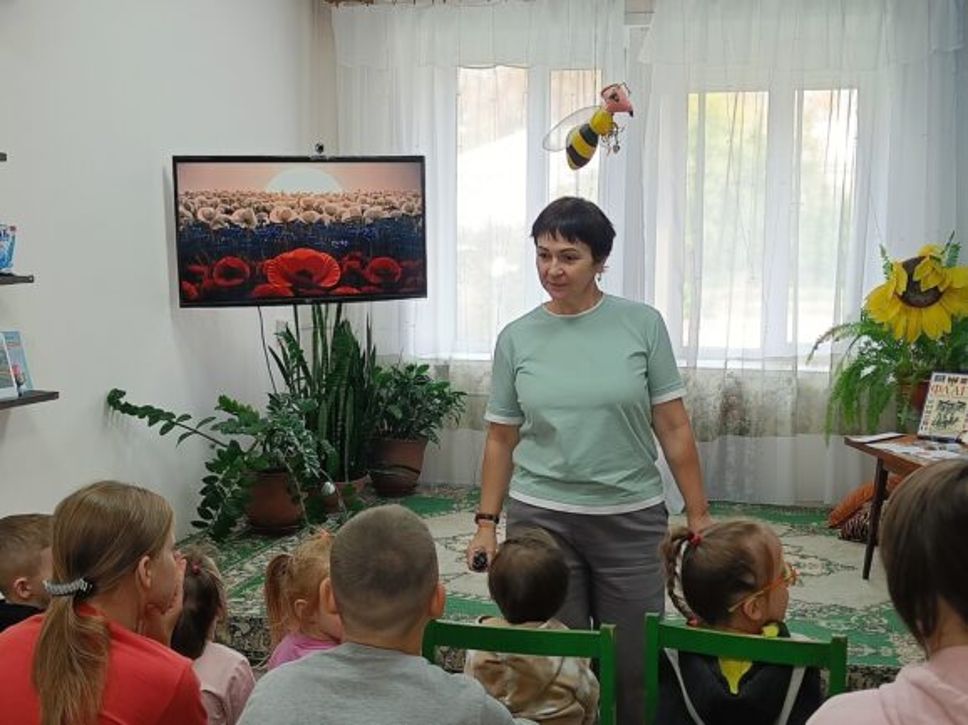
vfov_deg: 32.2
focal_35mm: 45
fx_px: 1258
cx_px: 484
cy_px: 362
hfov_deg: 42.1
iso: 100
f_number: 1.8
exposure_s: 1/100
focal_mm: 5.59
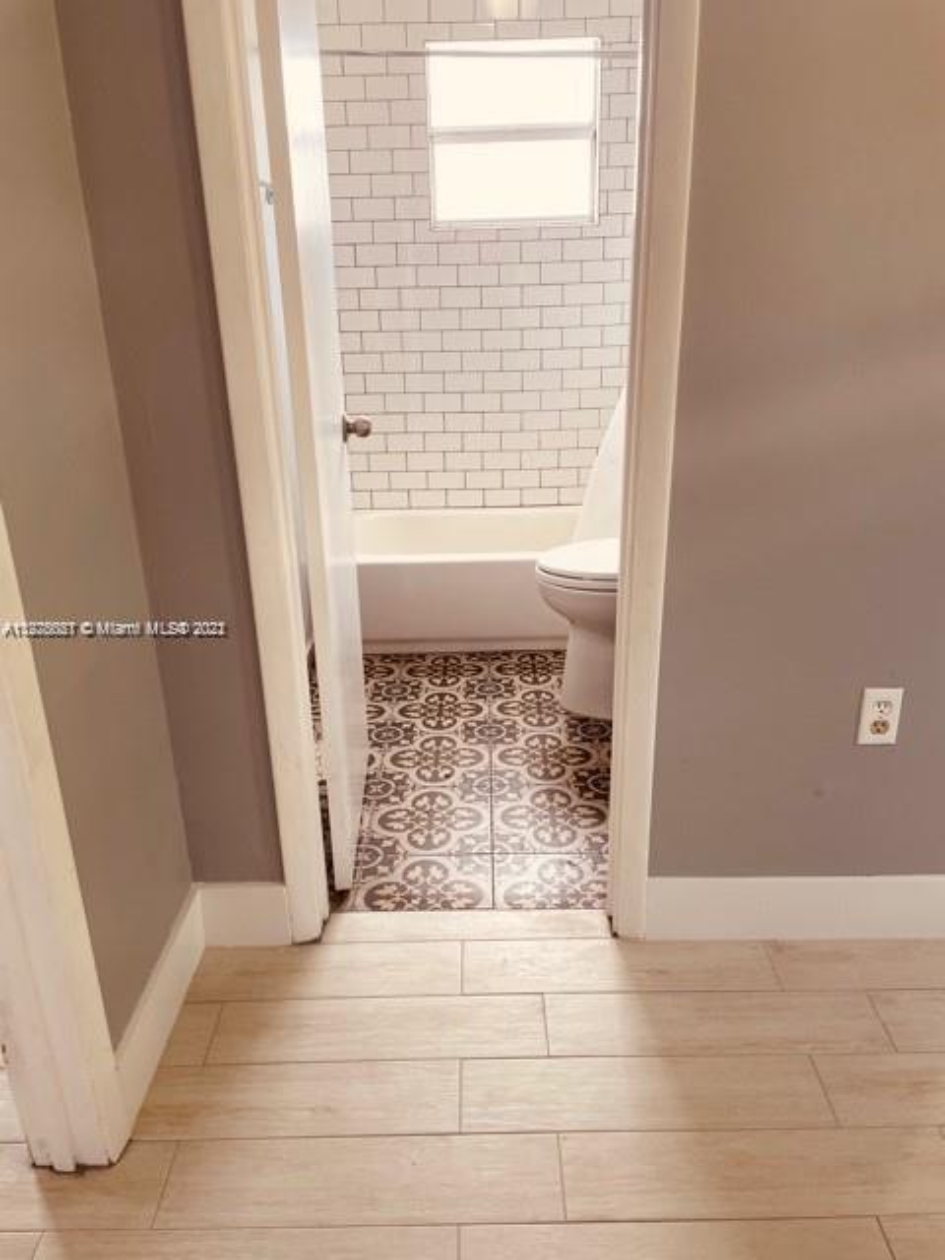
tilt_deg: -21.2
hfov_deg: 53.1
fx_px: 946
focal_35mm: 26
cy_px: 630
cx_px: 472
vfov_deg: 67.3
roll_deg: +3.2
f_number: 1.6
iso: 64
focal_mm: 4.2
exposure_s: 1/60
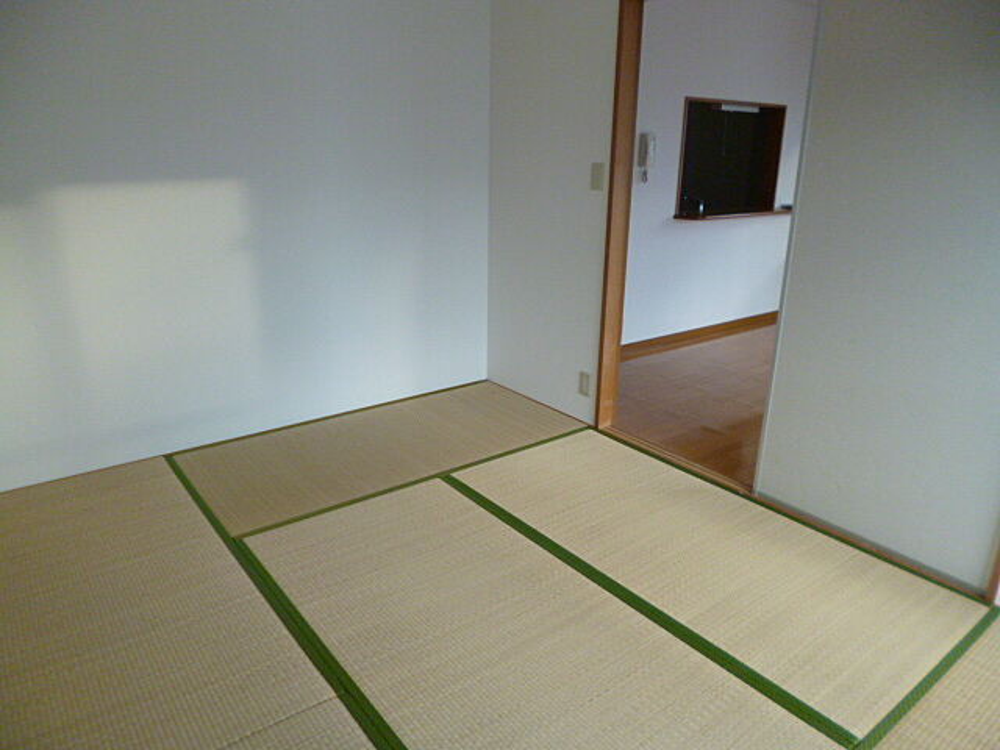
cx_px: 500
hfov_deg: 71.6
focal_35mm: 24
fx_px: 693
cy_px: 375
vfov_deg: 56.8
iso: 320
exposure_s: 1/60
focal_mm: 4.3
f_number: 2.5
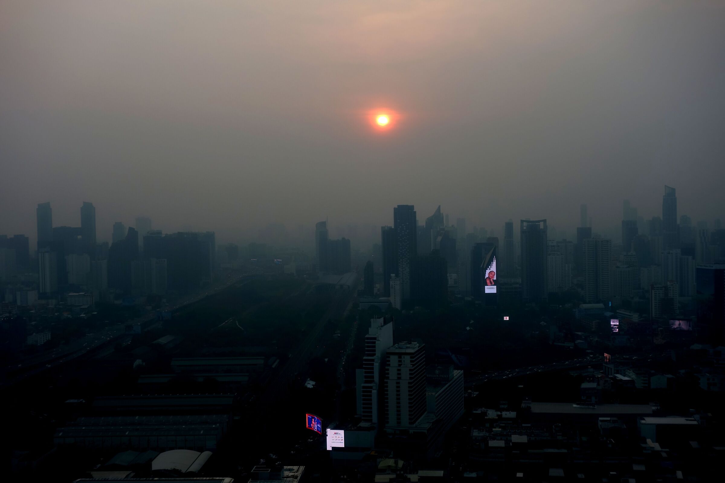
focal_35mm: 47
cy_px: 242
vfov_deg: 28.6
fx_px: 946
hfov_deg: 41.9
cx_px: 362
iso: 125
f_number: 5.6
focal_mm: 17.6
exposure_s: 1/200
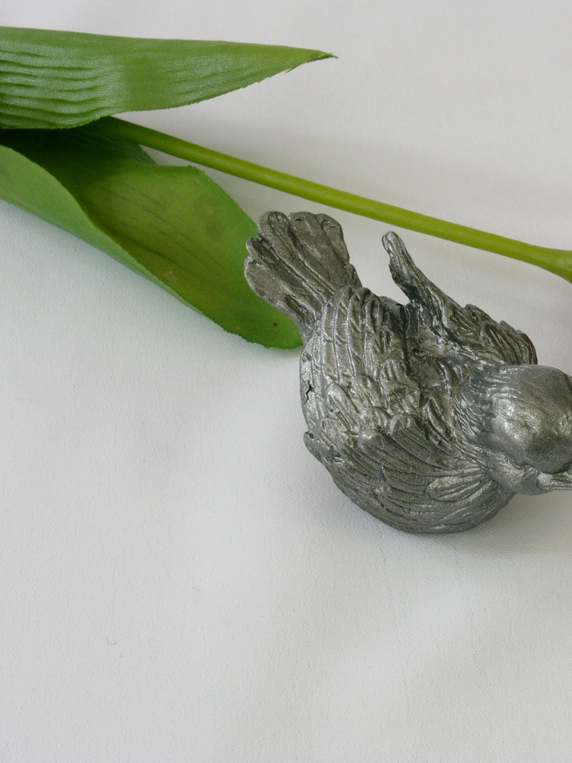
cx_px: 488
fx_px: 2666
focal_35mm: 121
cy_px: 383
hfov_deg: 12.2
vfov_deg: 16.3
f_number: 9
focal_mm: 22.5
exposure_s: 1/3.2
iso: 100
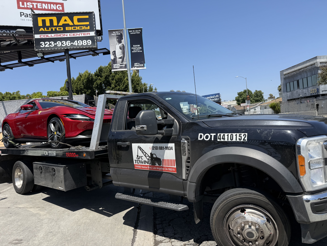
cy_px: 123
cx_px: 164
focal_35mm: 24
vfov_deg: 56.8
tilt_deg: -0.4
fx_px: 227
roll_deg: +4.6
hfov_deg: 71.6
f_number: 1.78
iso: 80
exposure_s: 1/3584
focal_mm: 6.76
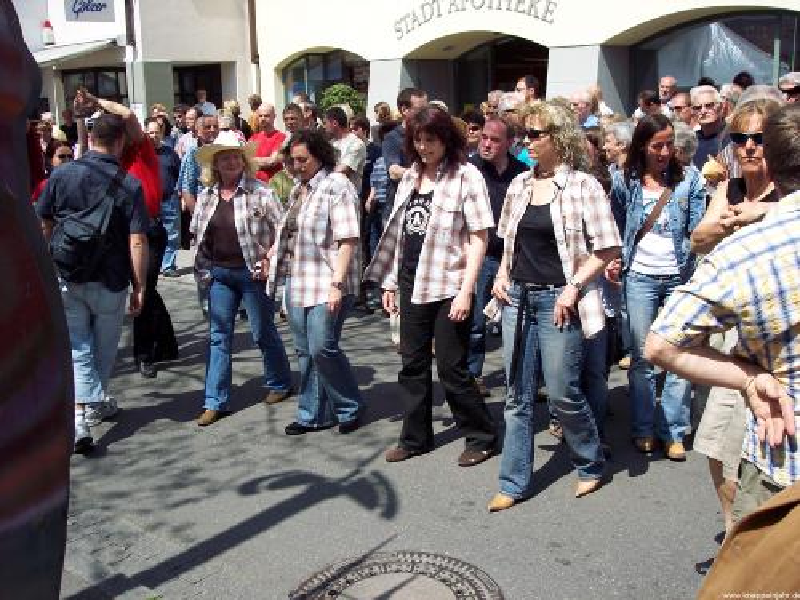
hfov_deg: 47.9
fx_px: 901
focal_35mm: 39
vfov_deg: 36.8
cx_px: 400
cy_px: 300
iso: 100
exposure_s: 1/500
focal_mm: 8
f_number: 4
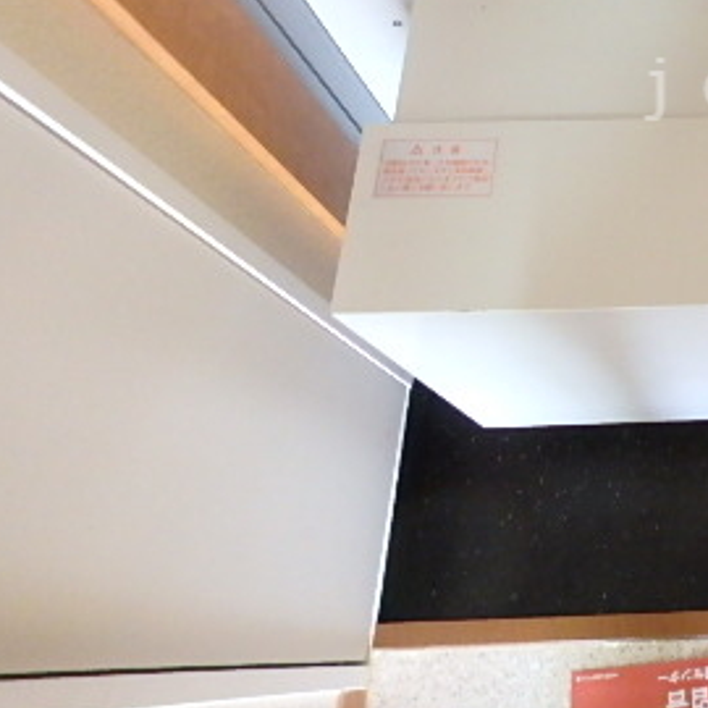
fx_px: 1018
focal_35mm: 44
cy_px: 89
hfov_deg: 32.5
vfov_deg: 36.3
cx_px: 823
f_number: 3.5
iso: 800
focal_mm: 3.7
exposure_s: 1/8
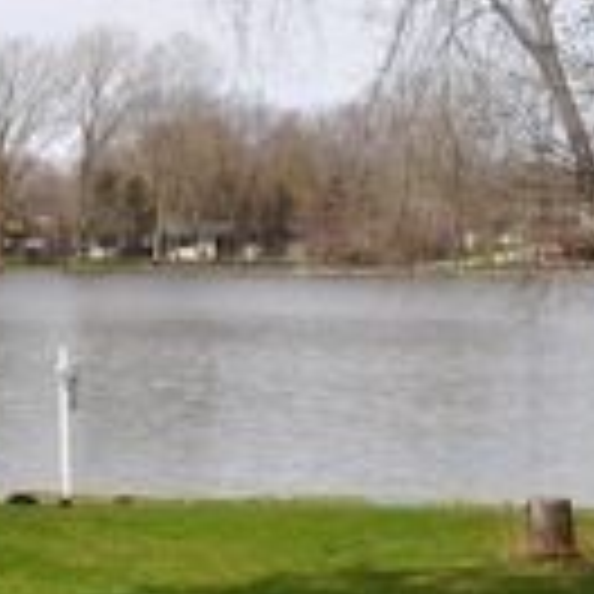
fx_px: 2155
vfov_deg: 15.6
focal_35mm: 111
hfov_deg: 15.7
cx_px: 292
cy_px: 160
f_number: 9
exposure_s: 1/320
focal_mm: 18
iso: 200
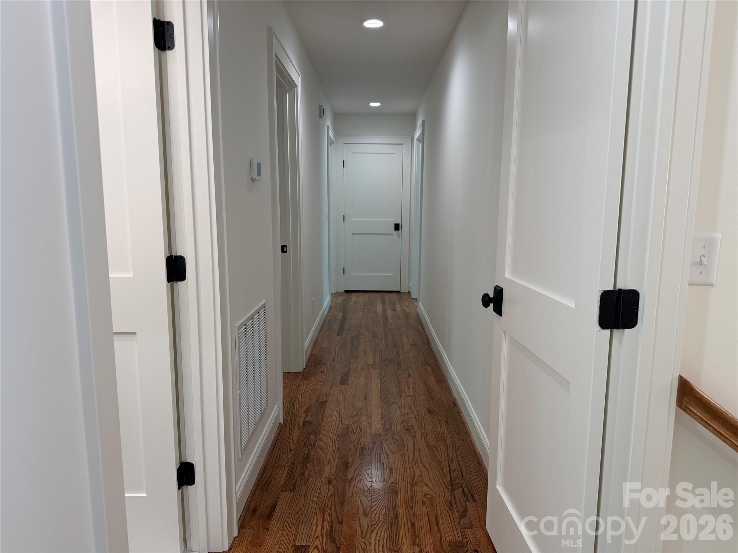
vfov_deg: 56.8
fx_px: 512
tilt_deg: -8.8
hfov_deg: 71.6
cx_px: 369
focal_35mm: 24
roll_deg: -0.1
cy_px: 276
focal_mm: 6.76
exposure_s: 1/120
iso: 100
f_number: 1.78
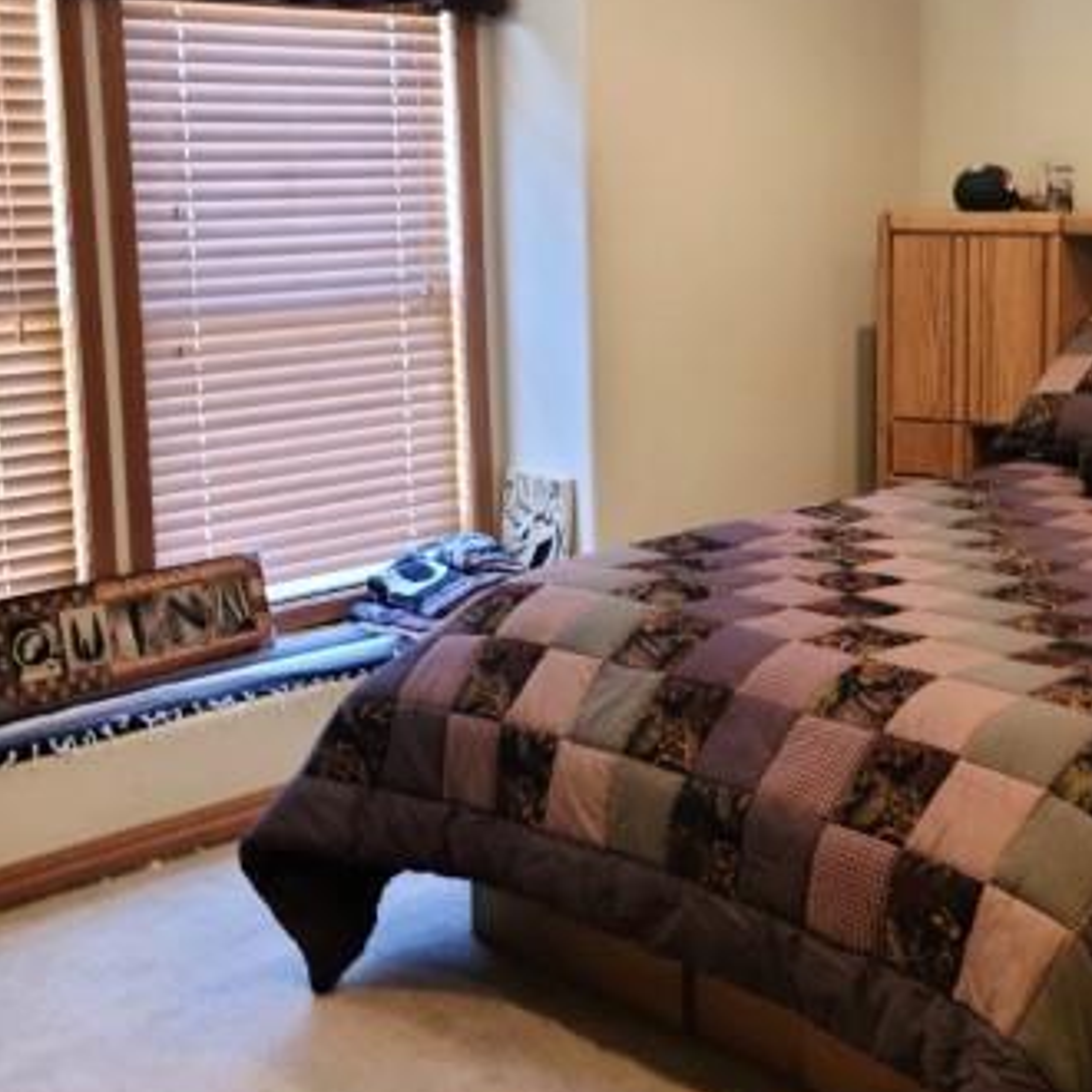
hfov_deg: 34.8
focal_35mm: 48
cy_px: 347
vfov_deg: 35.0
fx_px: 1713
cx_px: 788
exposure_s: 1/39
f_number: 2
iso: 250
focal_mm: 5.9
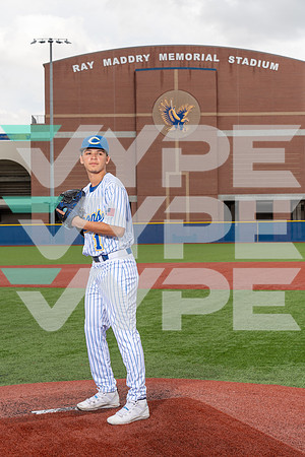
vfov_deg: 31.9
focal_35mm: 63
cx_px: 152
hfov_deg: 21.6
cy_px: 228
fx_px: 801
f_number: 8
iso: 100
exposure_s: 1/250
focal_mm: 63
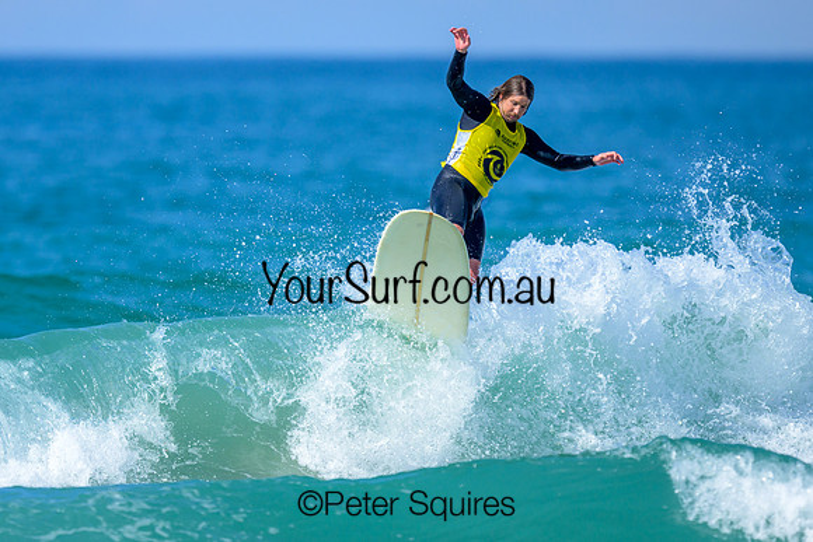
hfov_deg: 1.9
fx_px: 24846
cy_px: 241
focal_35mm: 1100
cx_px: 256
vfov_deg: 1.3
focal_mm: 800
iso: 280
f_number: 6.3
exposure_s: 1/2000
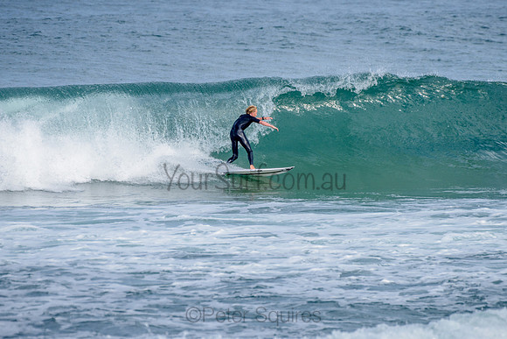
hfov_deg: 3.4
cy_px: 170
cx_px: 254
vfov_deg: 2.2
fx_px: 8621
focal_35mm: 612
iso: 200
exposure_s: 1/1250
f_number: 5.6
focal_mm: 500
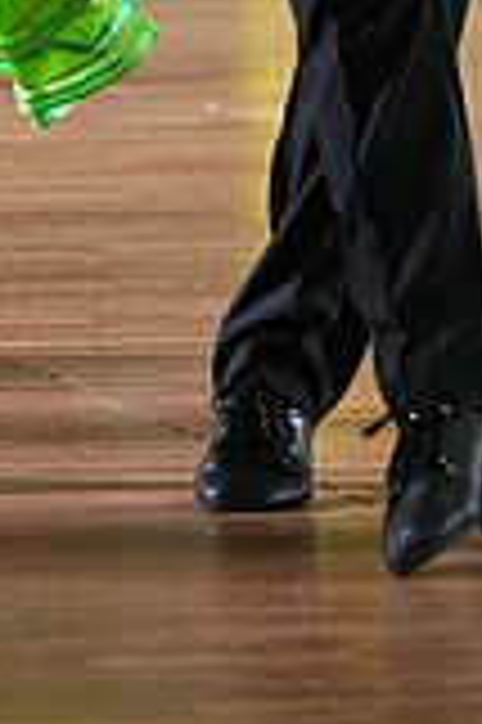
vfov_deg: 3.6
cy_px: -535
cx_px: -88
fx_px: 11552
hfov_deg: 2.4
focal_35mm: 574
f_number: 5
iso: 8000
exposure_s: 1/400
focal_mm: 159
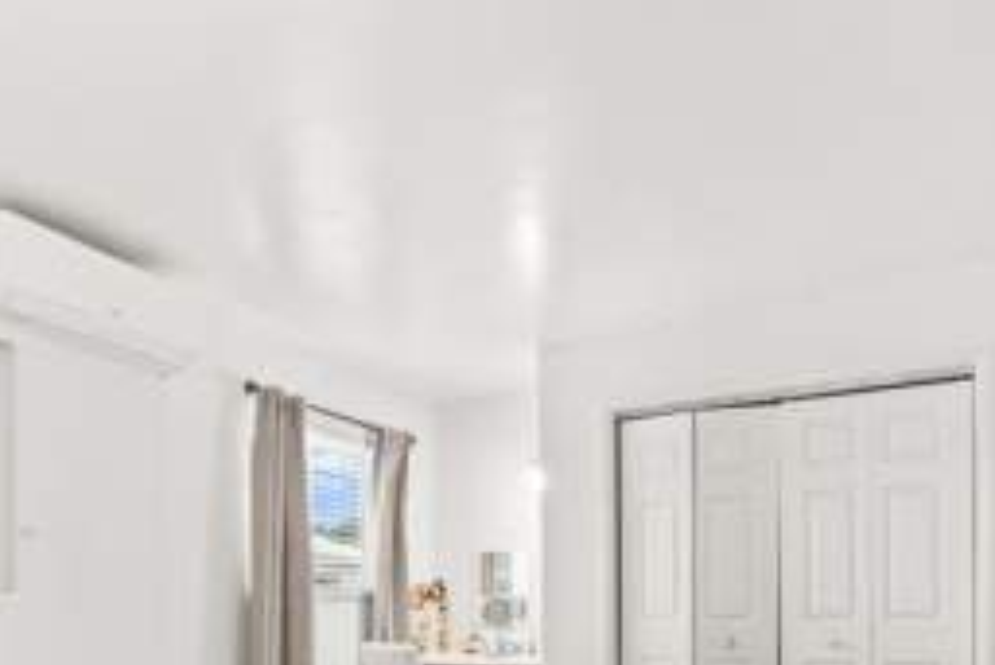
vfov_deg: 40.0
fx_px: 830
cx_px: 393
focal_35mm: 30
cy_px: 614
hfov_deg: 61.3
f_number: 9
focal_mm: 16
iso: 12800
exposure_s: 1/100
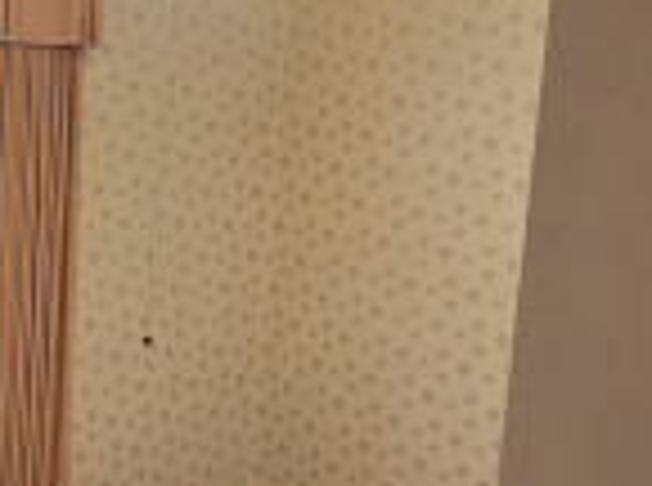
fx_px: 1127
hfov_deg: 28.3
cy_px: 274
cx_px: -124
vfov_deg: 24.3
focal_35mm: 60
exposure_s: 1/60
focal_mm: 2.2
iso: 200
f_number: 1.9
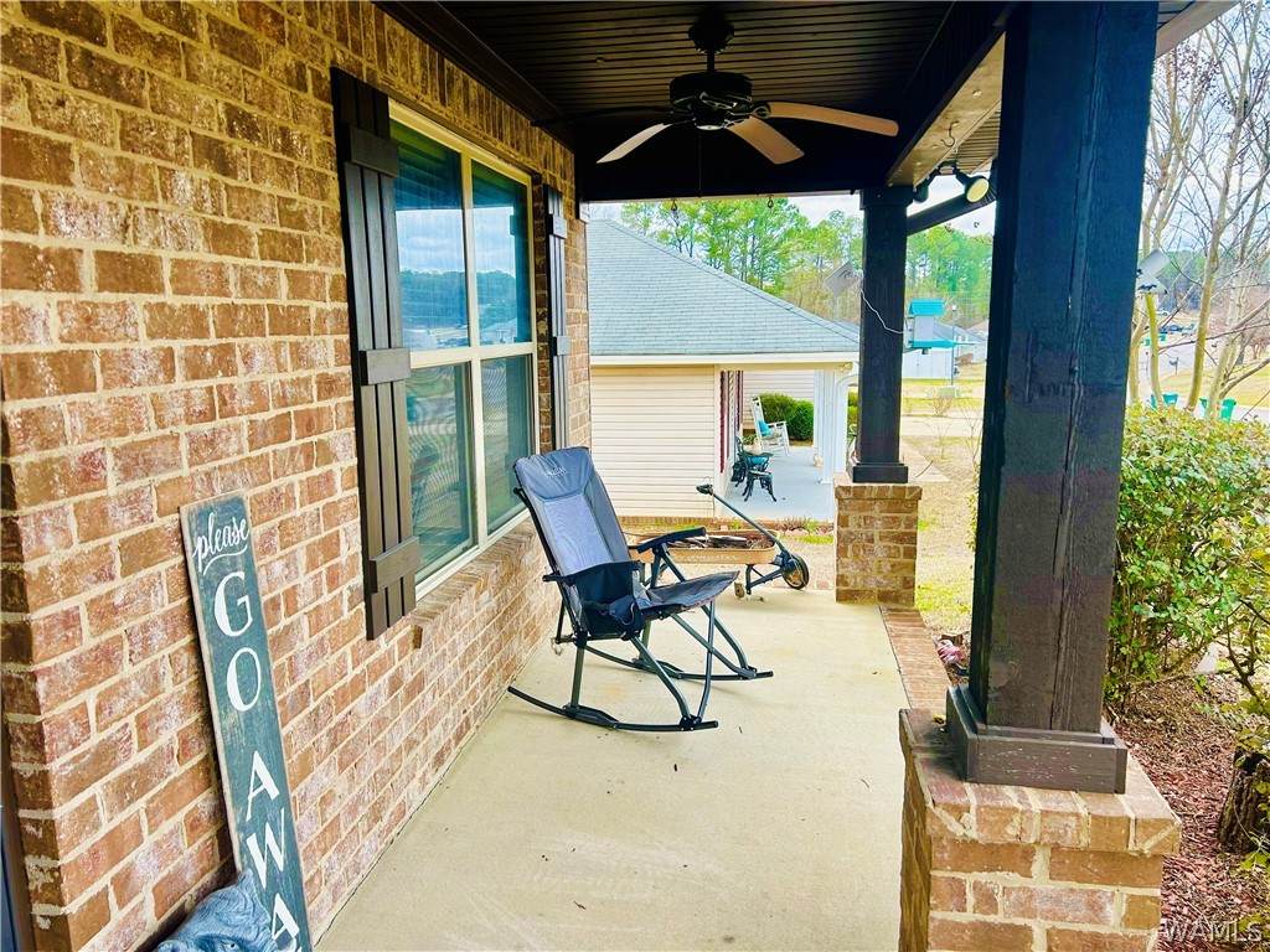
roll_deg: +0.9
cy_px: 476
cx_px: 635
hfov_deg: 67.3
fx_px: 954
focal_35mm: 26
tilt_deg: -9.0
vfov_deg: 53.1
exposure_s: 1/533
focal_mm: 5.7
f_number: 1.5
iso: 50
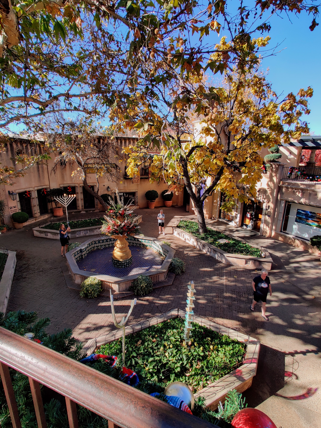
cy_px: 214
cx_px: 160
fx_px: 161
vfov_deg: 106.2
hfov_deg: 89.9
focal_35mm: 13
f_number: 2.2
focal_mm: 2.25
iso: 100
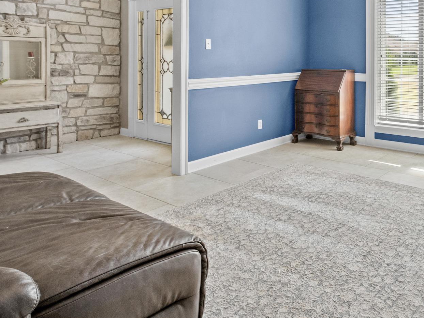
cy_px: 61
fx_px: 355
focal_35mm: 29
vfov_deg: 45.7
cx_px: 339
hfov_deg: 57.1
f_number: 7.1
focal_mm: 10
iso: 400
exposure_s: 1/13
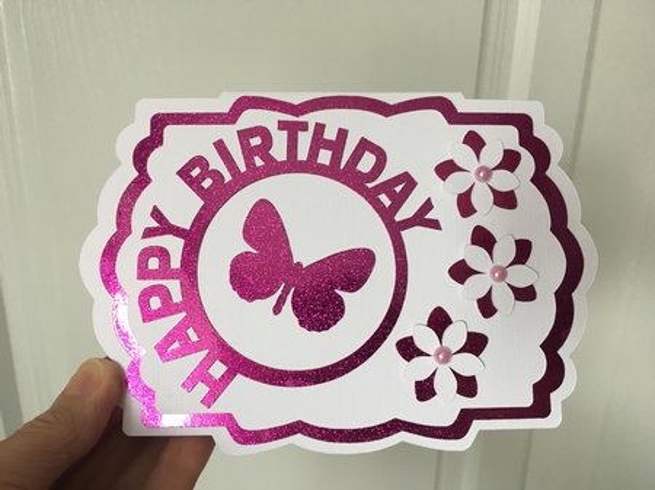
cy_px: 245
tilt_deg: -19.0
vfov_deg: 48.2
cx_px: 328
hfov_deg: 61.7
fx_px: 548
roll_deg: -1.9
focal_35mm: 29
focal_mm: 4.15
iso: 40
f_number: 2.2
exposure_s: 1/33
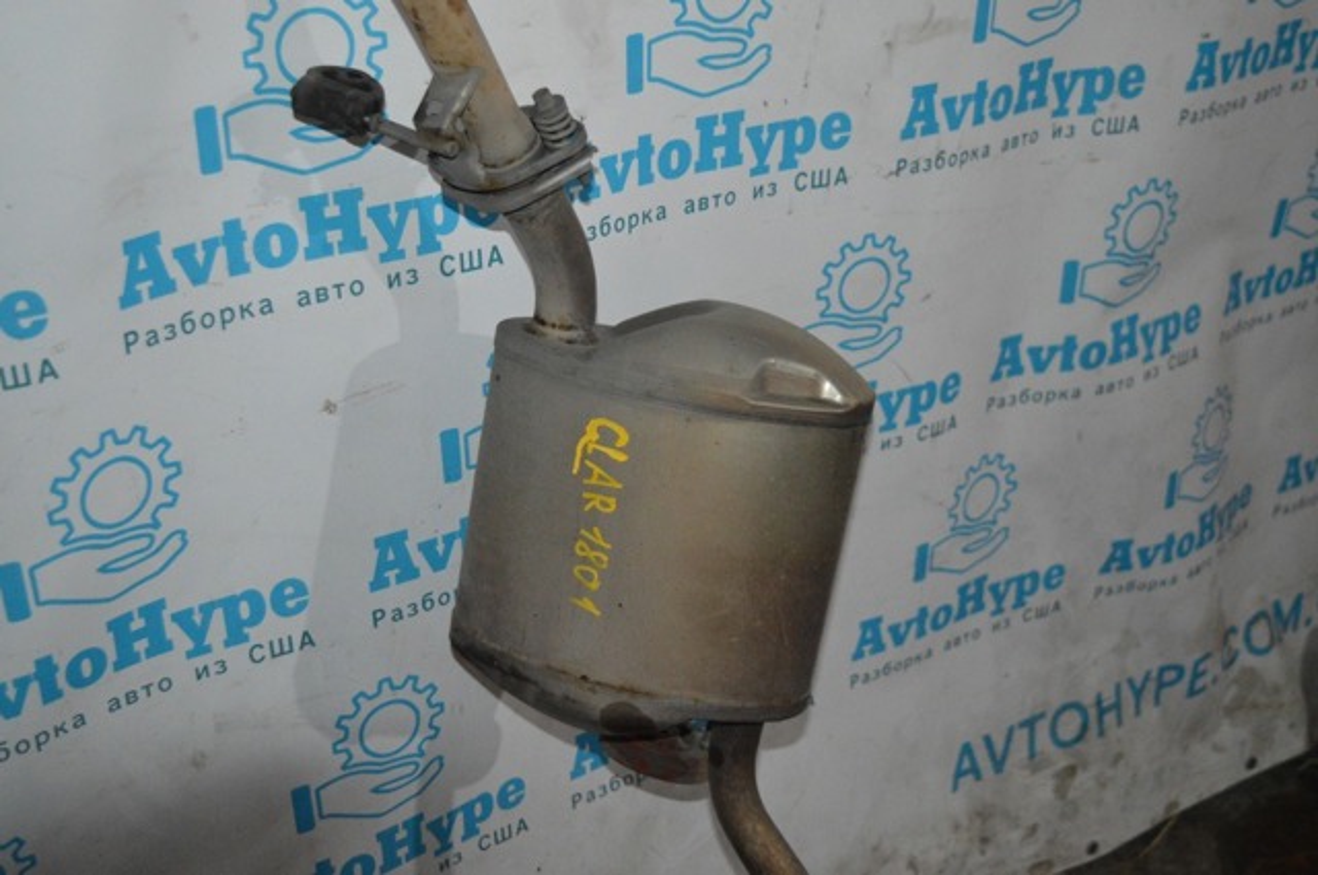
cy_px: 438
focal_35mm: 44
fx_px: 1591
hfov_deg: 45.0
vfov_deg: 30.8
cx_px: 659
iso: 3200
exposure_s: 1/60
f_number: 4.2
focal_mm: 29
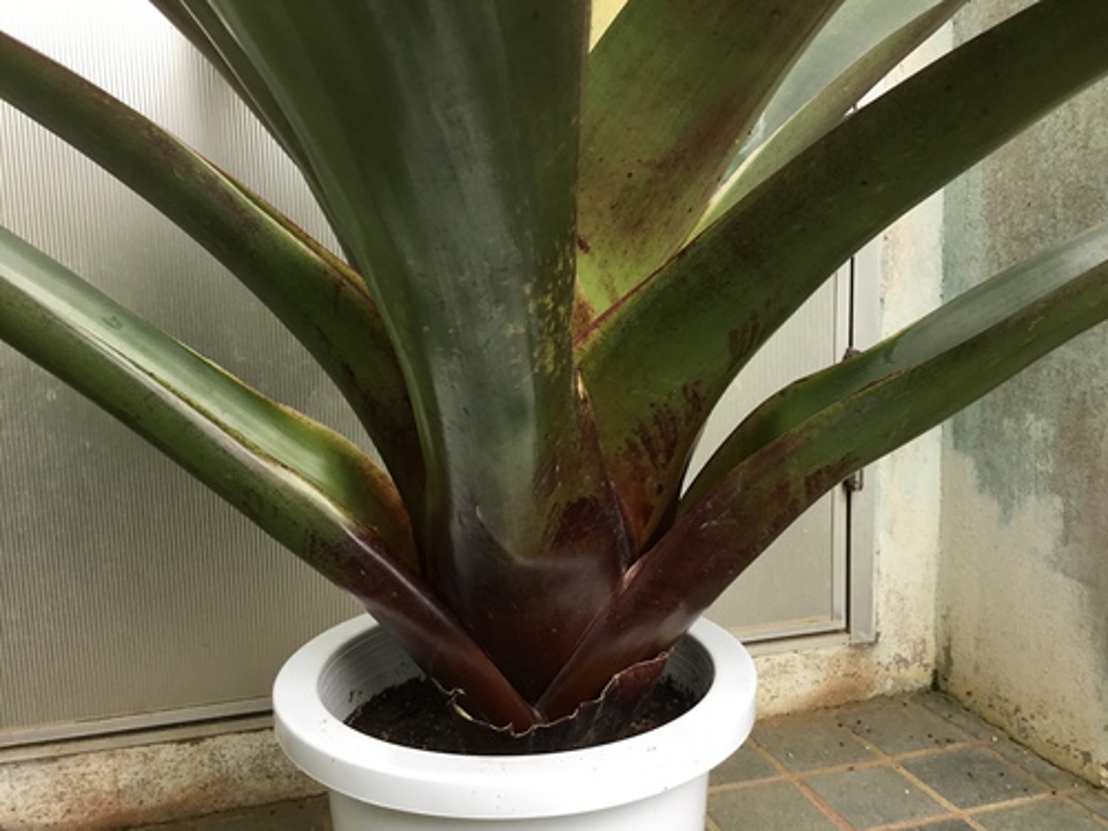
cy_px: 416
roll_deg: +0.7
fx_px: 992
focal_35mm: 31
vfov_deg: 45.4
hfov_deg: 58.4
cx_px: 554
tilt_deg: -5.8
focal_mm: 3.3
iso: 40
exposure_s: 1/120
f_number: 2.4
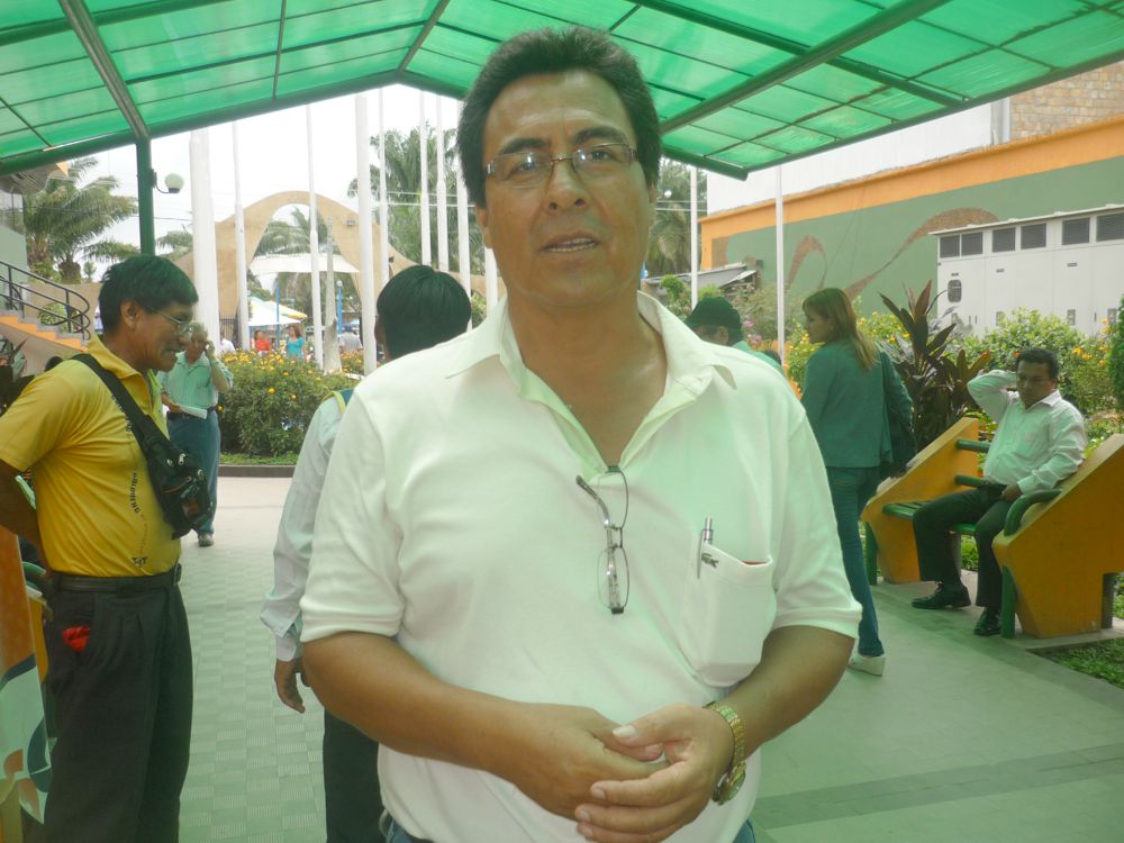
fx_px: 1072
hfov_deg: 55.4
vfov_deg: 42.9
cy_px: 422
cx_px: 562
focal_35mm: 33
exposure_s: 1/640
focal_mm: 5.5
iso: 100
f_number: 2.8
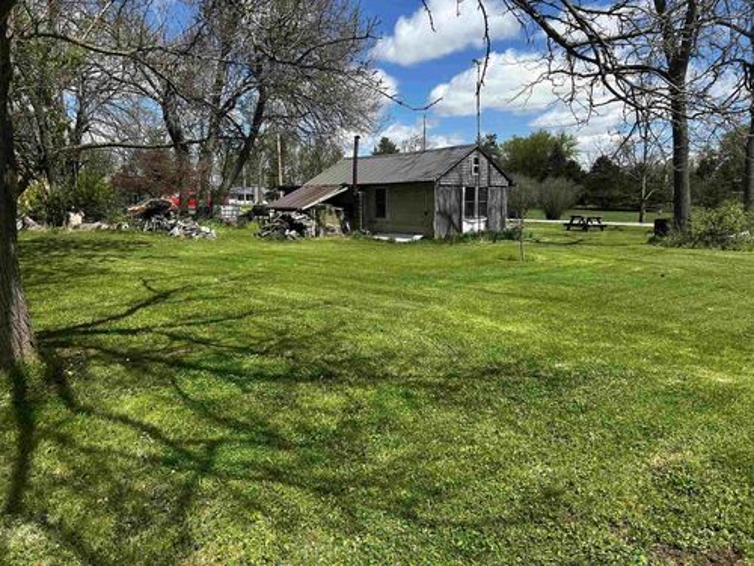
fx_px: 566
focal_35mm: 26
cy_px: 283
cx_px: 377
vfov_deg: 53.1
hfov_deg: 67.3
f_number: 1.5
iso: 50
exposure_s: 1/3257
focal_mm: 5.7
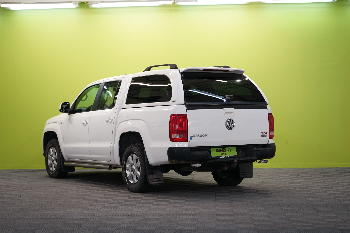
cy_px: 116
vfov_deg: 19.5
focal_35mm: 70
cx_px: 175
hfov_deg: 28.8
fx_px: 681
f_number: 6.3
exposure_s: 1/25
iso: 320
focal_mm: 70
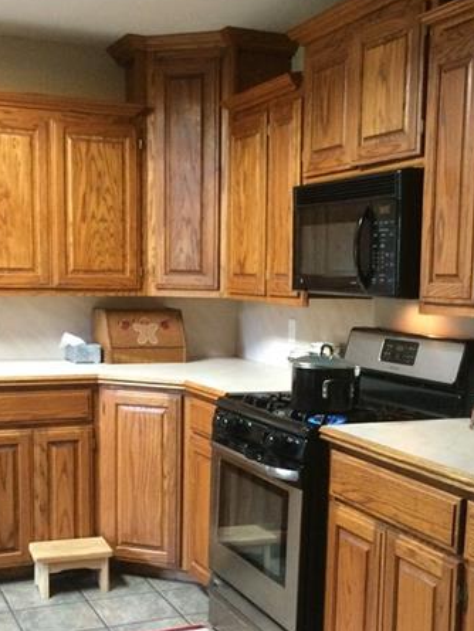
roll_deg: +0.9
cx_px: 265
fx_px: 912
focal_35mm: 50
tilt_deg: -6.7
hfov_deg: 29.1
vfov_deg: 38.0
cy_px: 387
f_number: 2.2
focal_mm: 4.15
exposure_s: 1/30
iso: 250
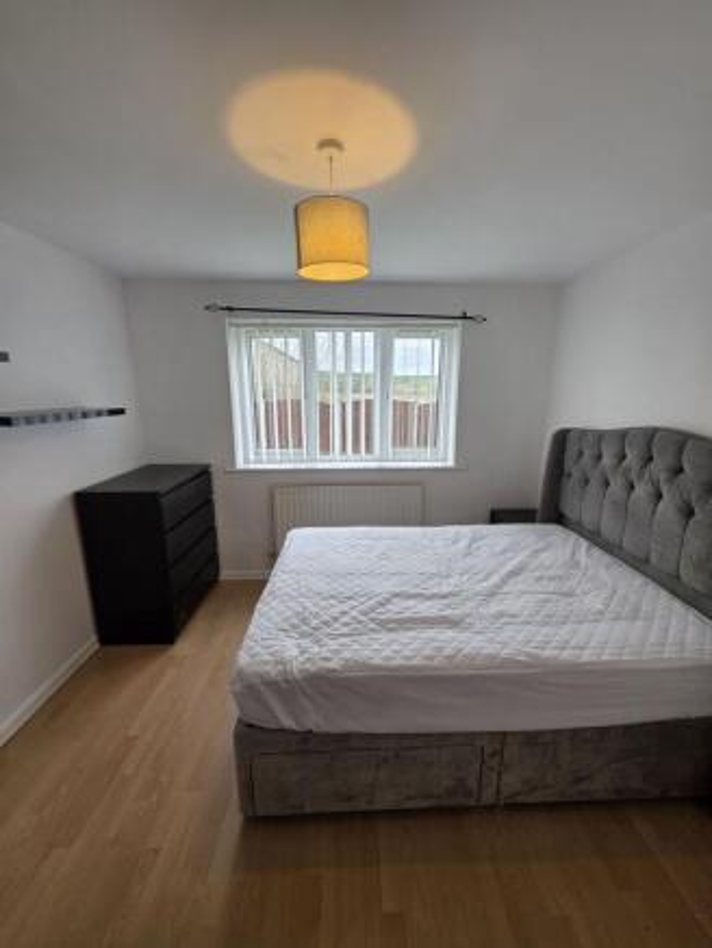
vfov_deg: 106.2
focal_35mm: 13
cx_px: 356
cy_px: 474
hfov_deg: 89.9
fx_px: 356
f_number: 1.9
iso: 100
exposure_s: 1/101
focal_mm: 2.2
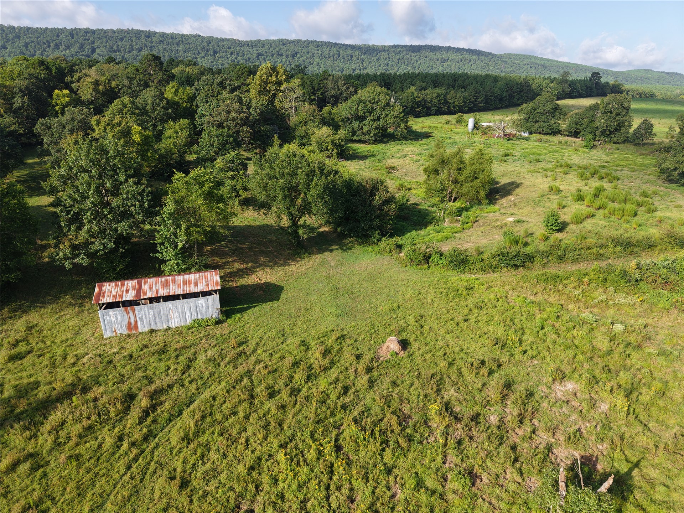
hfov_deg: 71.6
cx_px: 342
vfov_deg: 56.8
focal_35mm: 24
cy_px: 256
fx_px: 474
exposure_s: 1/2000
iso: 180
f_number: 1.8
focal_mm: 8.67
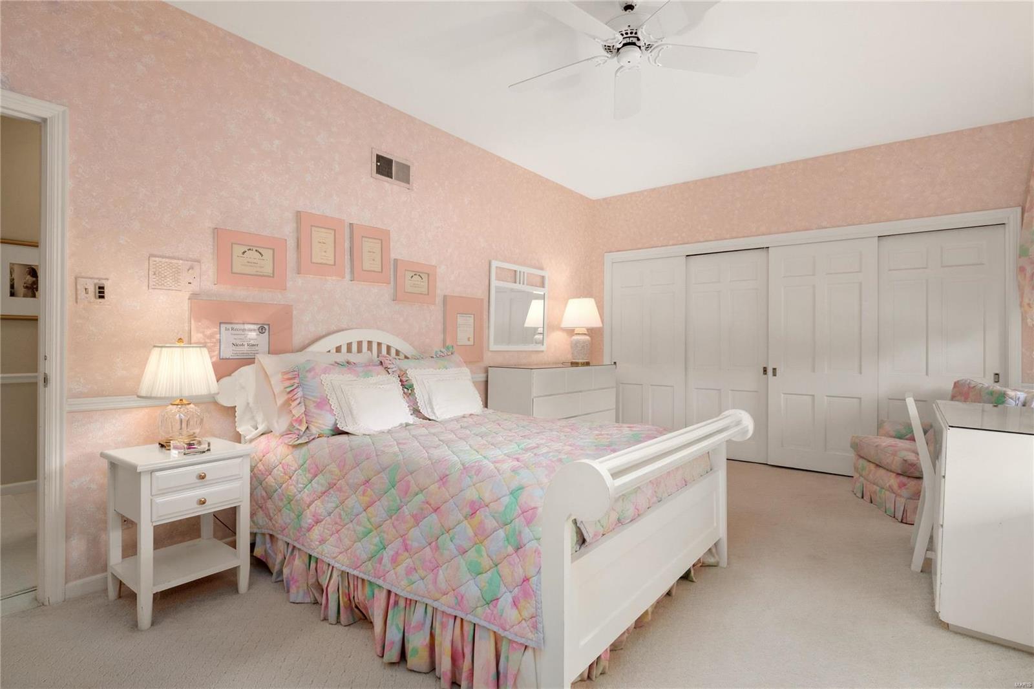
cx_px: 517
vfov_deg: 67.4
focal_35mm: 18
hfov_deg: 90.0
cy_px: 344
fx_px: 517
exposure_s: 1/4
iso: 640
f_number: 10
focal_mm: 9
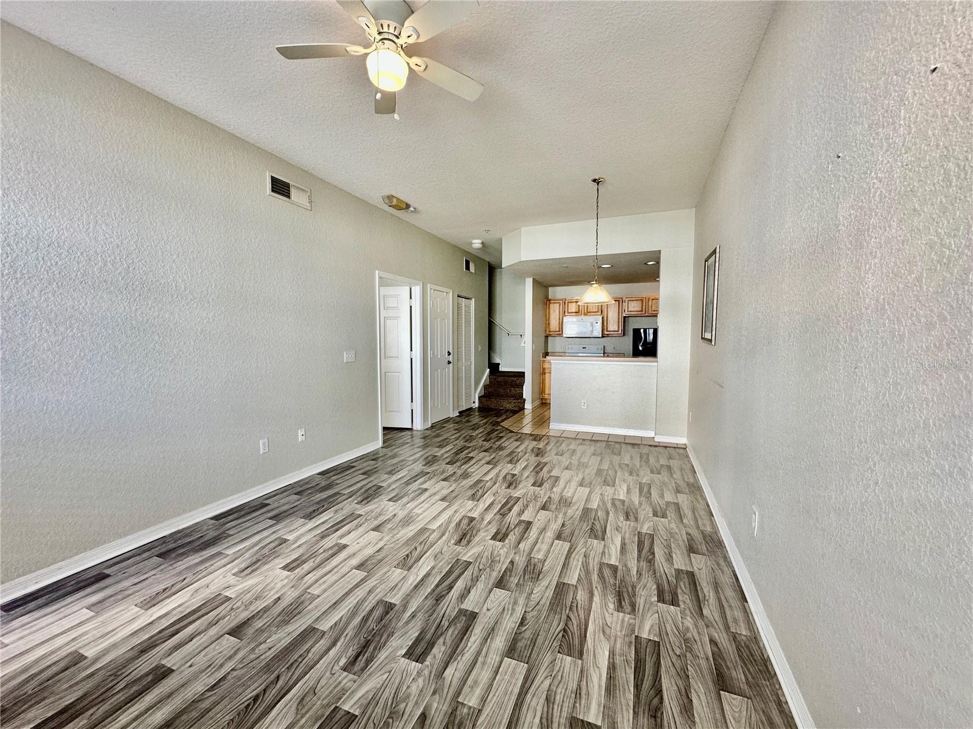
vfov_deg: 85.7
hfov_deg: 102.1
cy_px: 364
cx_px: 486
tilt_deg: -3.5
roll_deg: -0.5
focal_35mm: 14
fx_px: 394
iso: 125
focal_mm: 2.22
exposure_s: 1/120
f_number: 2.2
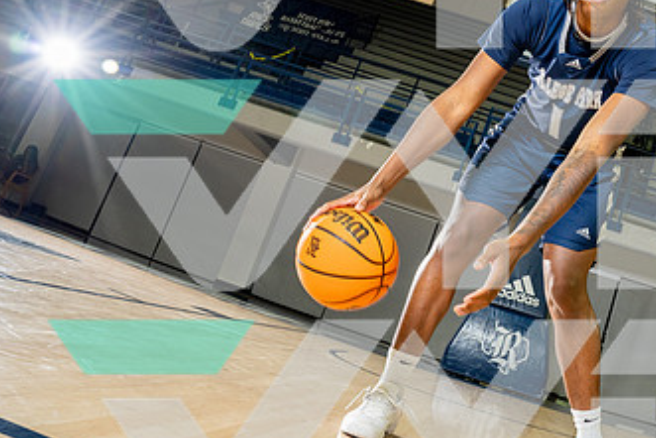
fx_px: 638
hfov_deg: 49.9
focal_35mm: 35
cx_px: 559
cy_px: 185
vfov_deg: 37.8
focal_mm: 20
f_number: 7.1
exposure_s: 1/250
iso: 640
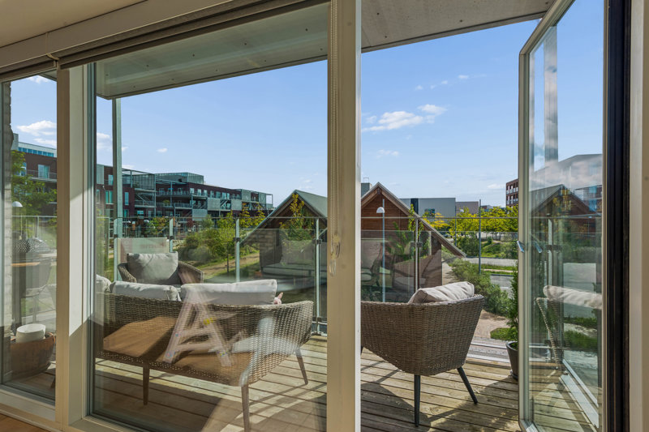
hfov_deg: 90.0
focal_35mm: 18
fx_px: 324
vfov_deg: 67.4
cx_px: 324
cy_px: 216
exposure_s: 1/200
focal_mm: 18
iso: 250
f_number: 10
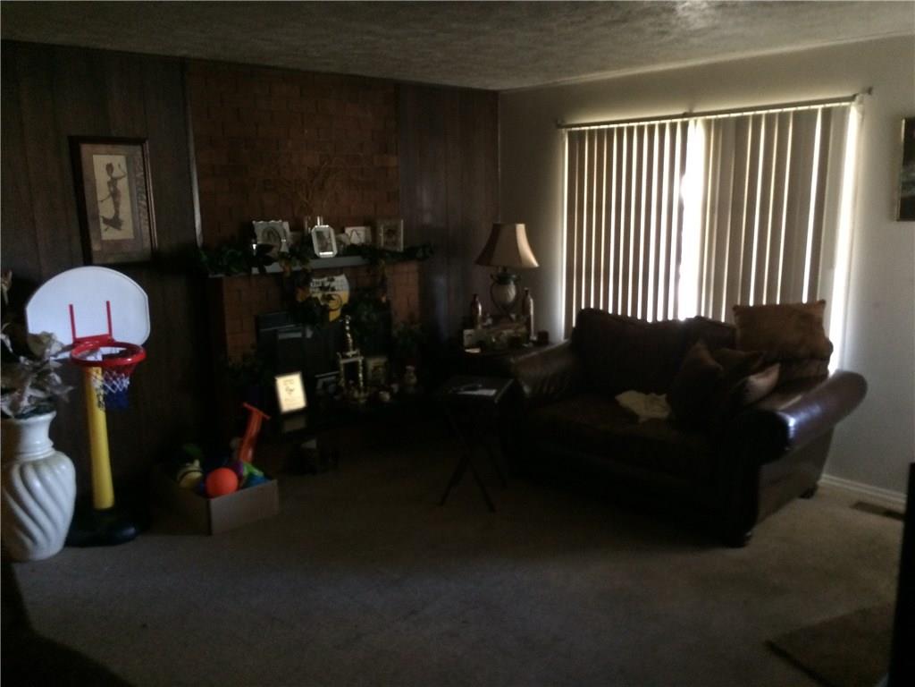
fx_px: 767
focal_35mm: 29
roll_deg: +0.7
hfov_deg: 61.7
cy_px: 344
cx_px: 458
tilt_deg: -10.3
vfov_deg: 48.2
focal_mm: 4.15
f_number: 2.2
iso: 250
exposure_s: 1/15
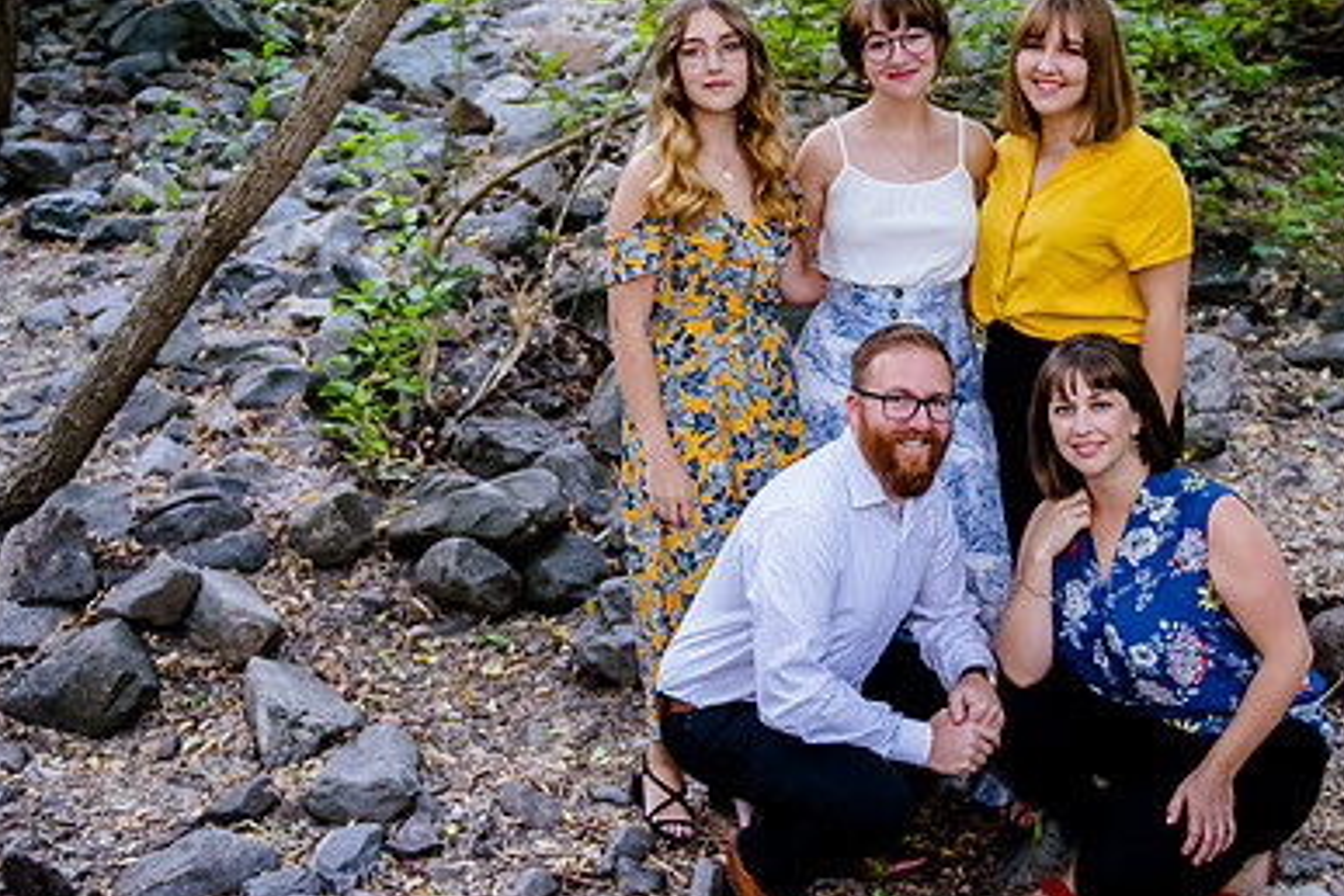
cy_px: 418
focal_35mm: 57
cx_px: 771
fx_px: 2128
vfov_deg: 23.8
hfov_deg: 35.0
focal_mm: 38
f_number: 2.8
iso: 2500
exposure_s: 1/100
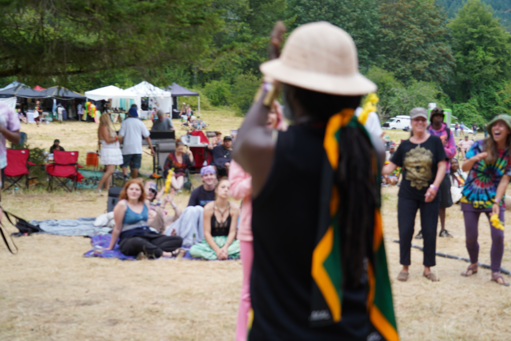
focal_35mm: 47
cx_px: 256
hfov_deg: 41.9
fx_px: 667
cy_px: 170
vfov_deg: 28.6
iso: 200
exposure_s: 1/160
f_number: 4
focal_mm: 47
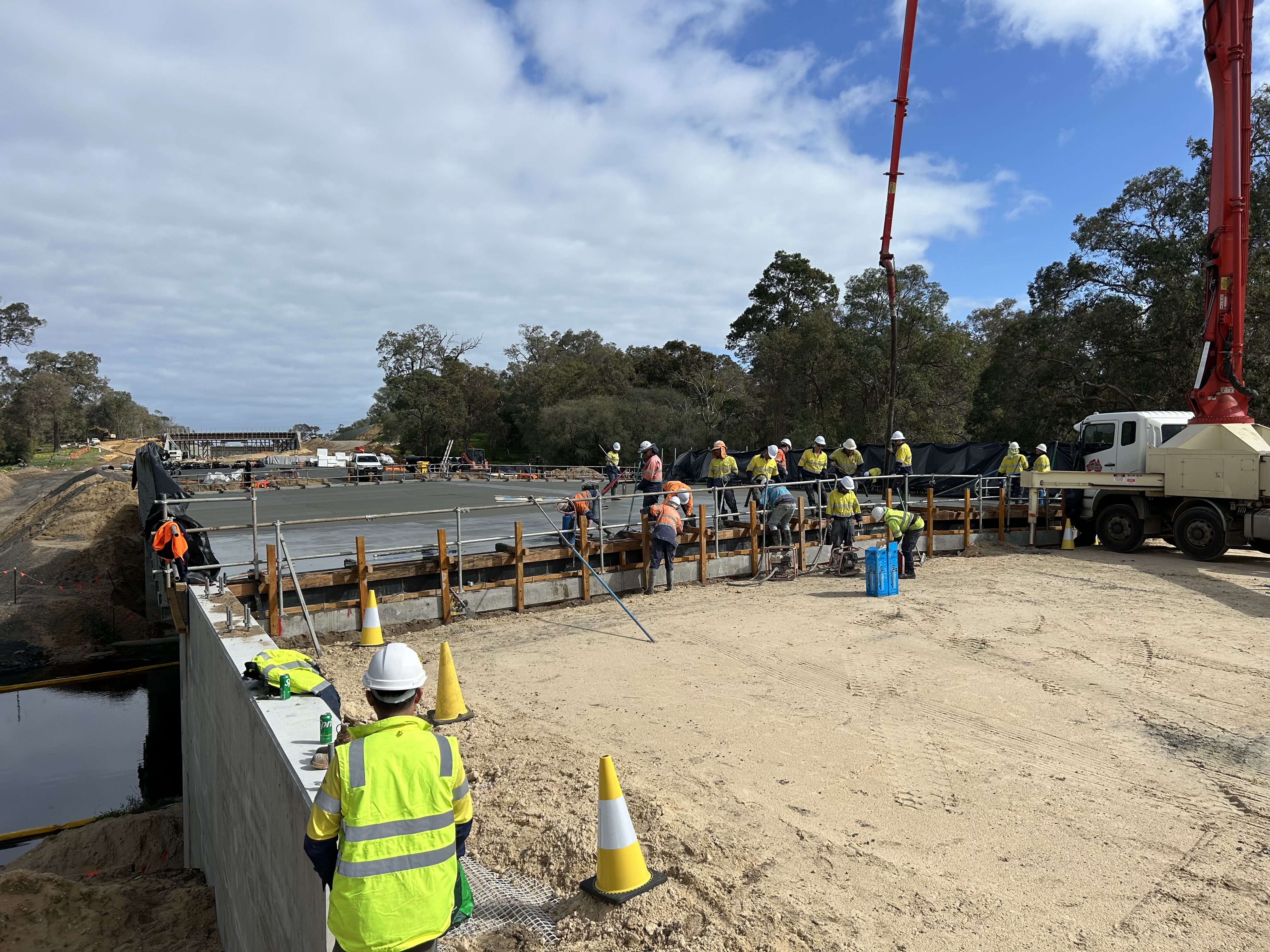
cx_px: 635
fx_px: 954
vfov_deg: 53.1
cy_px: 476
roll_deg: +0.9
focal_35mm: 26
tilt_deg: -1.6
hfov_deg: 67.3
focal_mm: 5.7
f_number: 1.5
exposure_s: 1/6993
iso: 50
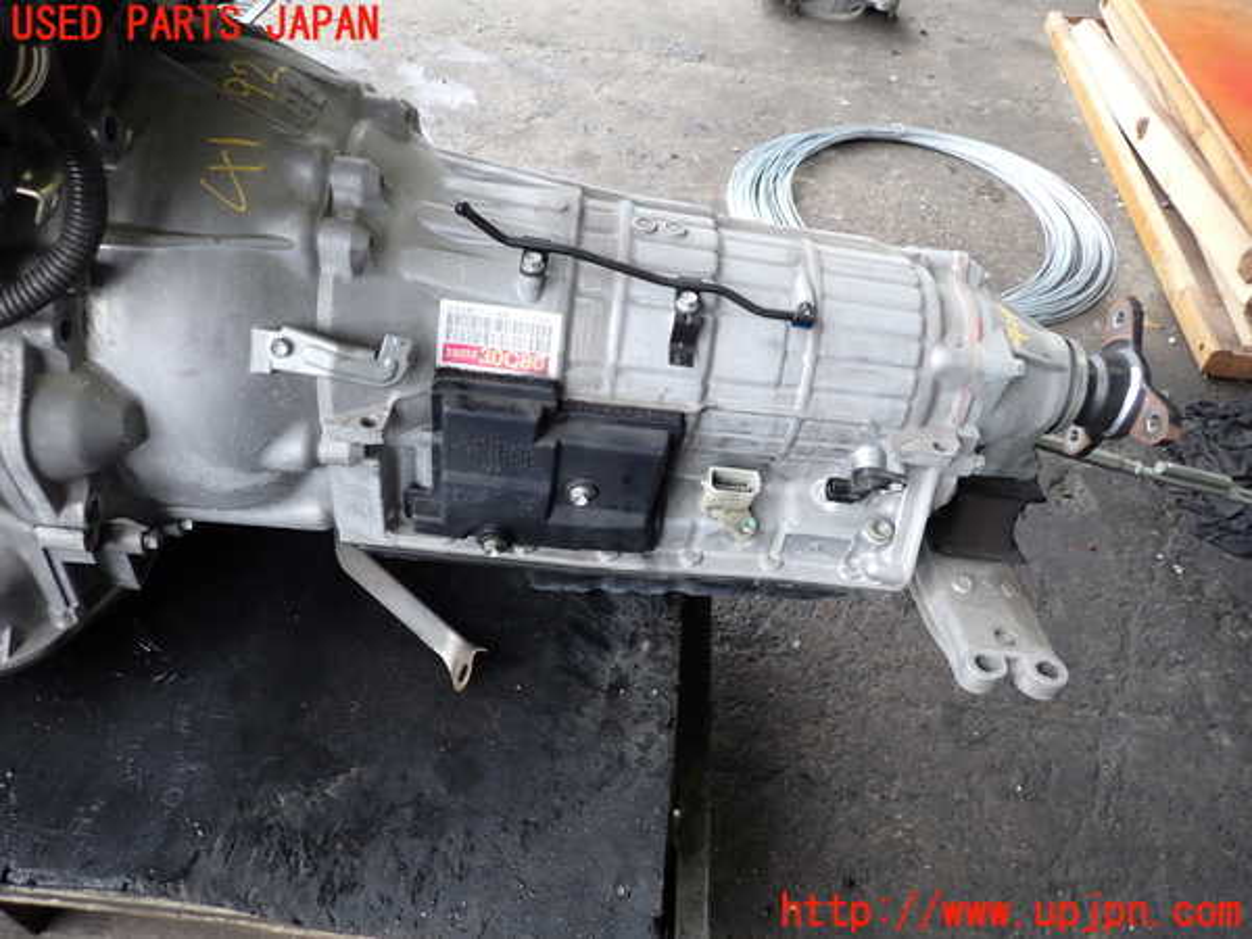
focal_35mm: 25
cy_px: 470
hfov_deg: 69.4
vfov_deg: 54.9
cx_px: 626
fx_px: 904
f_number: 2
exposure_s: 1/125
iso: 200
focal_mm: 4.5
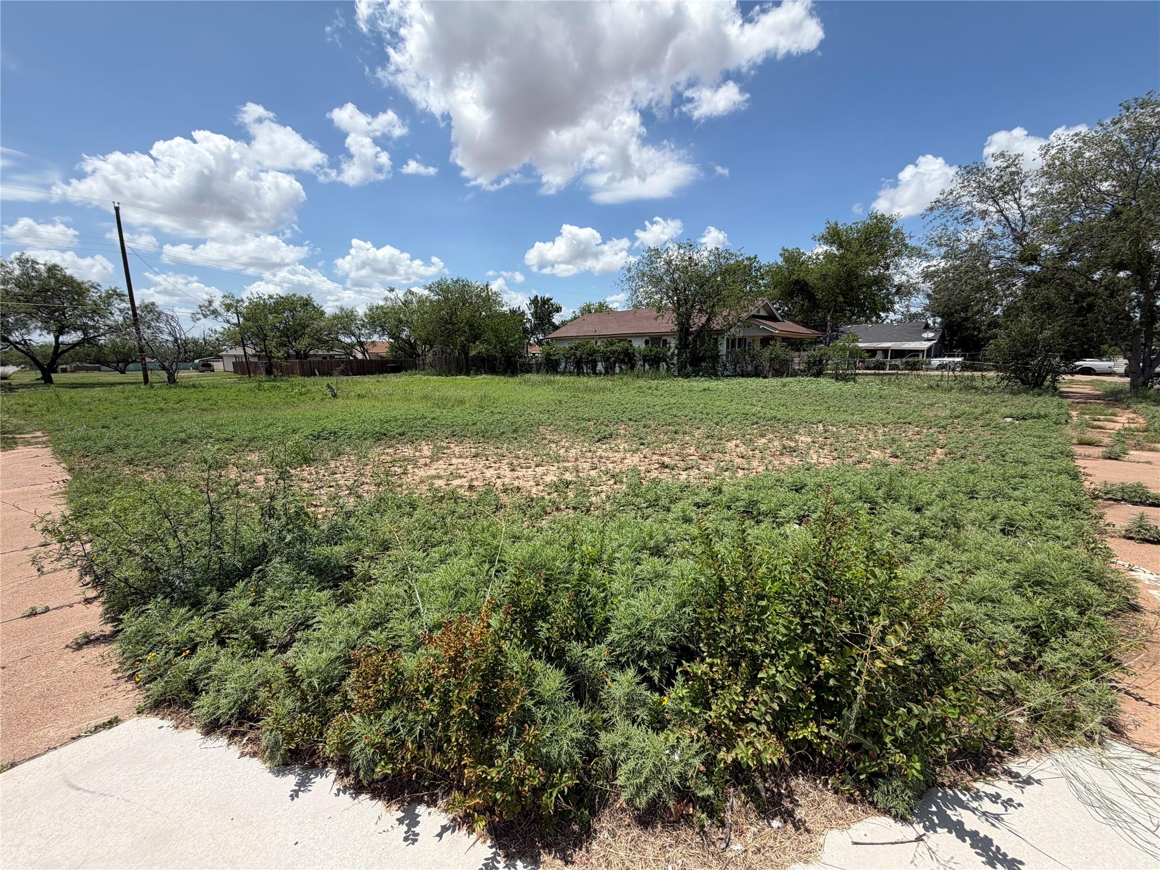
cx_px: 580
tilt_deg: -10.8
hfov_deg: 102.1
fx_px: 469
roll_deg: +0.7
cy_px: 435
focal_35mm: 14
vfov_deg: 85.7
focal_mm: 2.22
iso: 20
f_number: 2.2
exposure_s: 1/1017
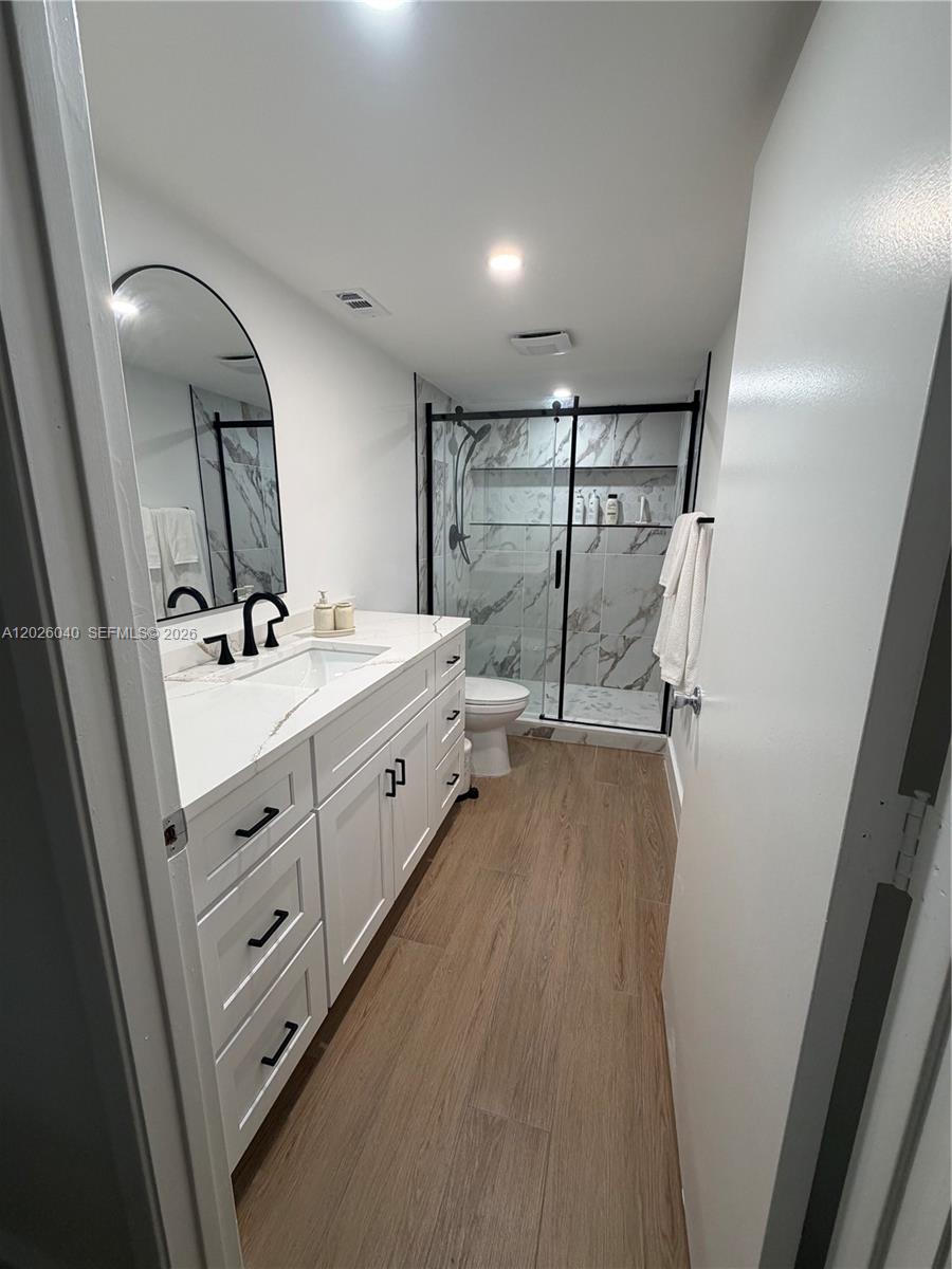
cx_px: 476
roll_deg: -0.2
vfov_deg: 102.1
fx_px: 513
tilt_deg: -12.8
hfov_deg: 85.7
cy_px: 634
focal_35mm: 14
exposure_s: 1/120
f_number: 2.2
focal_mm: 2.22
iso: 200
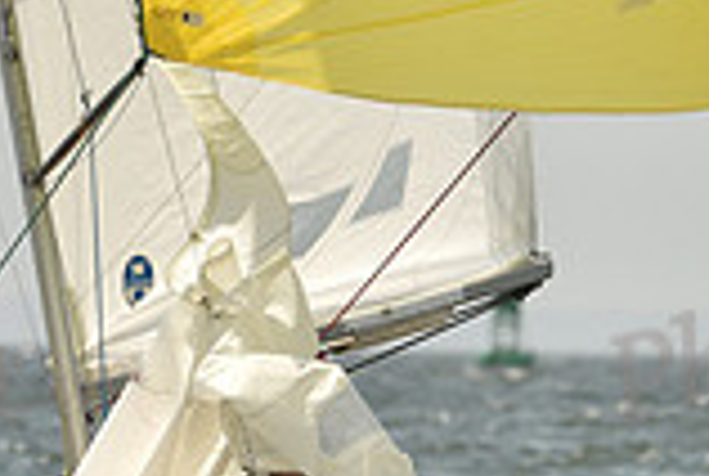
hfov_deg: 1.7
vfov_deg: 1.1
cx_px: 381
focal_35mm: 1208
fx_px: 23835
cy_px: 604
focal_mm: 330
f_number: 8
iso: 320
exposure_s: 1/1250
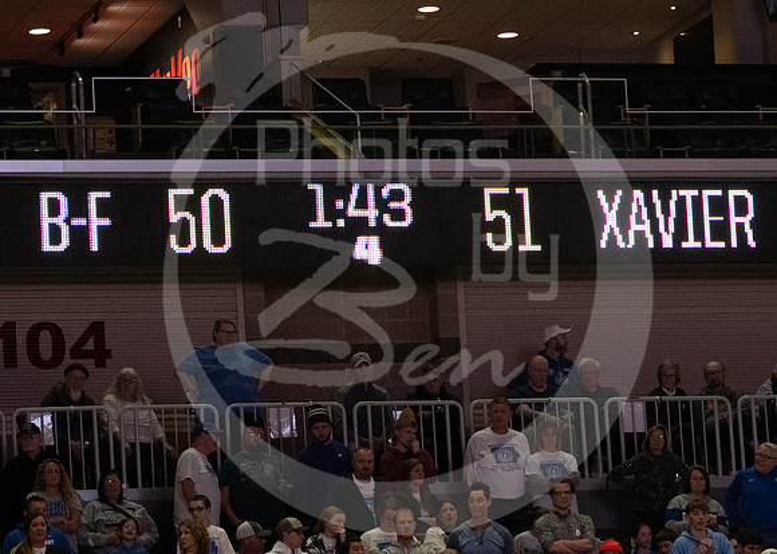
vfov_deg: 5.8
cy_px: 161
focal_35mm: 247
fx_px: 5455
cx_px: 497
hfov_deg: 8.1
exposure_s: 1/800
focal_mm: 82
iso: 2500
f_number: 2.8
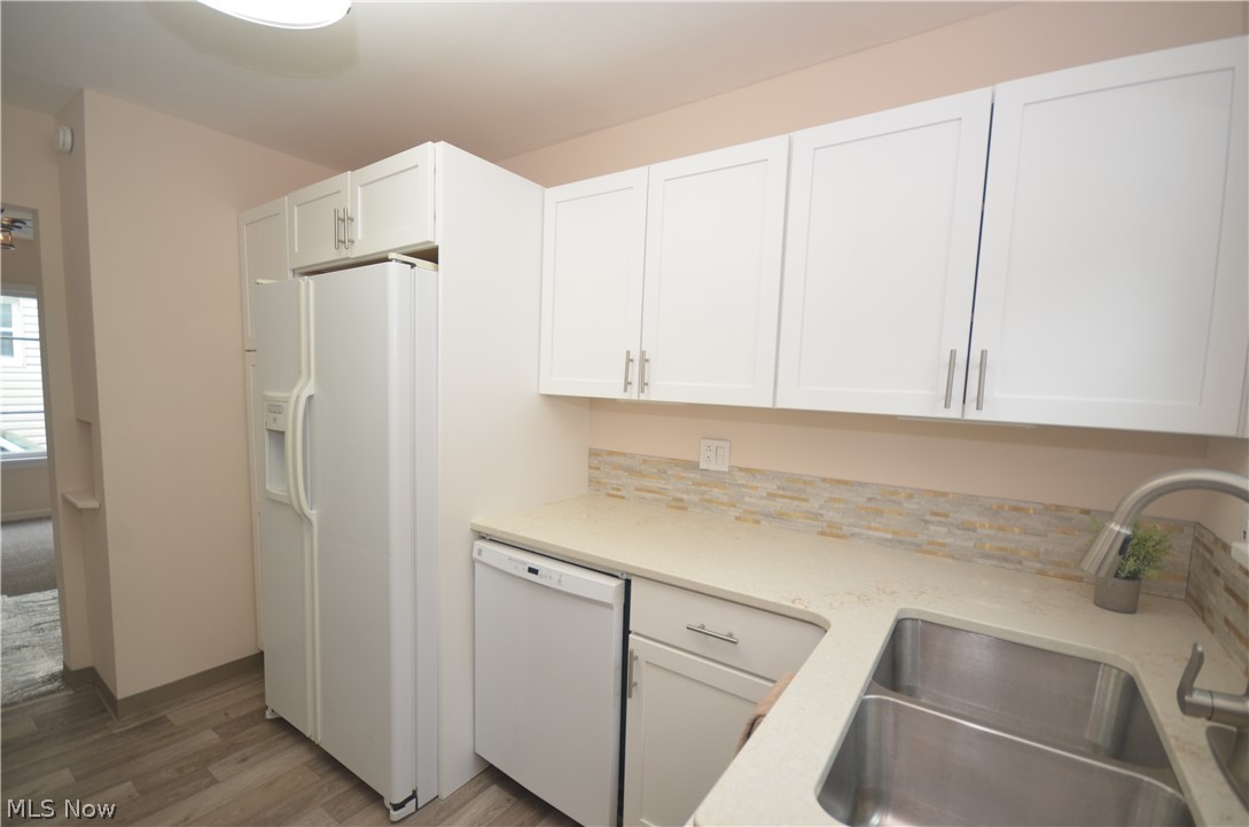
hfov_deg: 100.5
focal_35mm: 15
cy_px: 414
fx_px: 519
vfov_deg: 77.1
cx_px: 624
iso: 360
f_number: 4
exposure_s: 1/60
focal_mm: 10
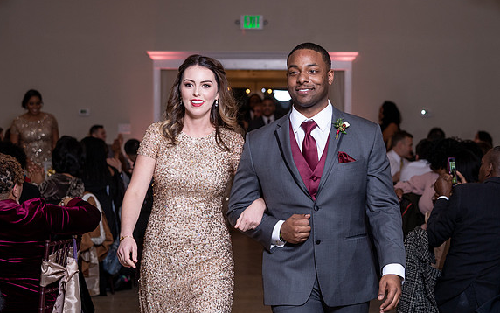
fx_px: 1200
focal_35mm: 88
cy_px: 123
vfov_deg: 14.9
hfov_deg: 23.5
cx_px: 297
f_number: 4
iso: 800
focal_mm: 71
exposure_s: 1/200
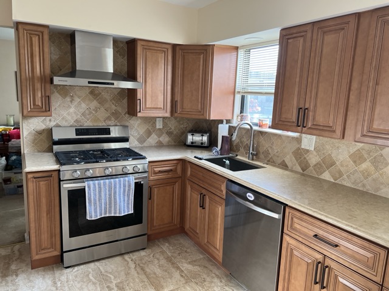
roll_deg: -3.0
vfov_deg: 53.1
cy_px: 146
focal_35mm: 26
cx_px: 194
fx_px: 292
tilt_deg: -10.9
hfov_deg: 67.3
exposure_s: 1/121
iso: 100
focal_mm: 5.7
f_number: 1.5
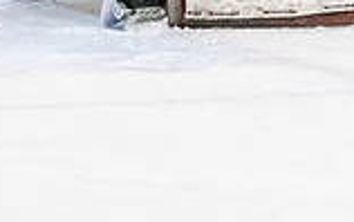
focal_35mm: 491
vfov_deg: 2.7
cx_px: 727
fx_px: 4740
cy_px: -176
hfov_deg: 4.2
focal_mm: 80
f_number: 2.8
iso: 4000
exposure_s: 1/800
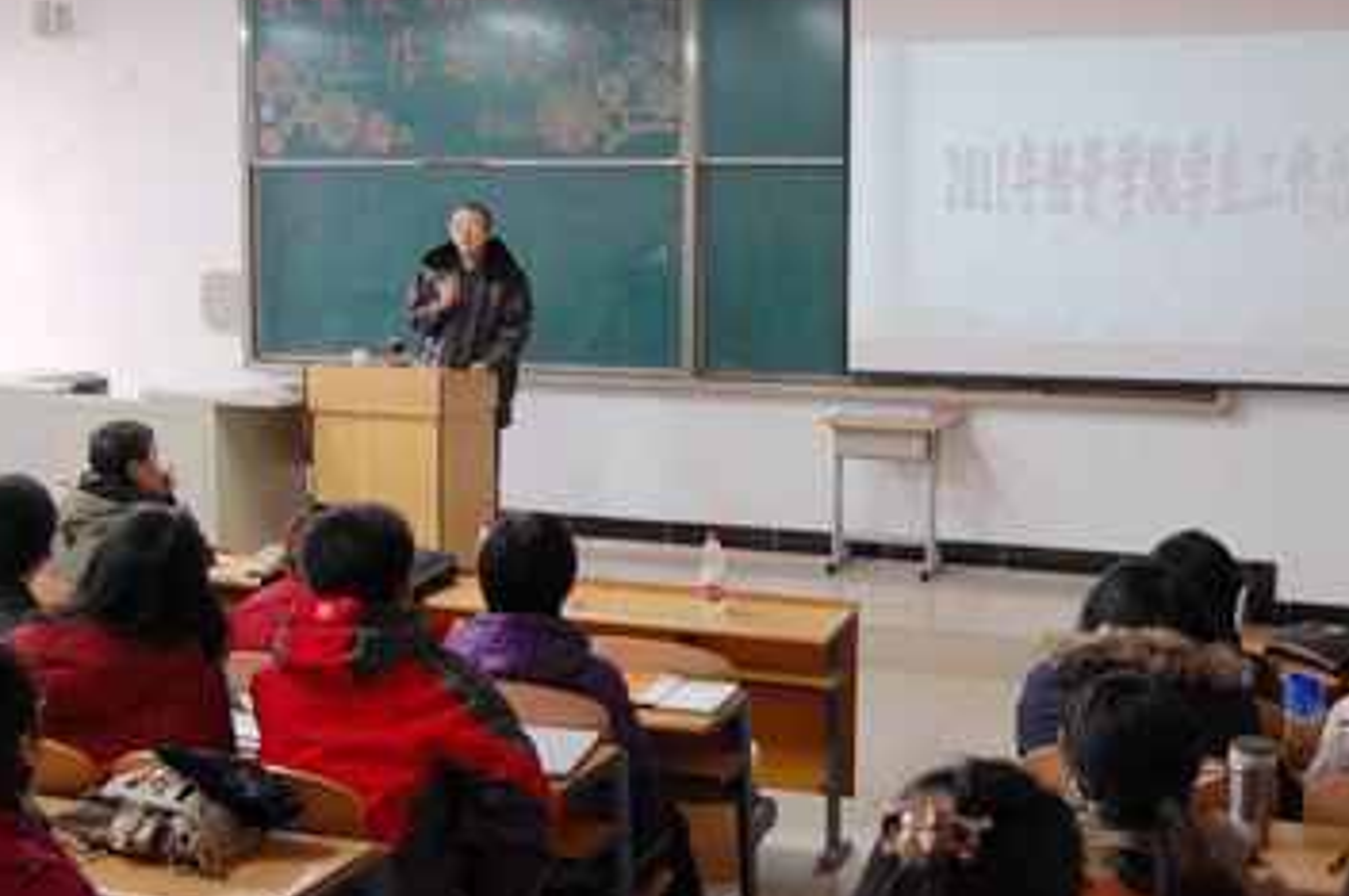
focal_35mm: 43
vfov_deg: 31.1
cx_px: 759
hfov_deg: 45.4
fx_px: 1610
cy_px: 412
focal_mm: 24
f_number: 5.6
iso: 800
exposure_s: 1/13
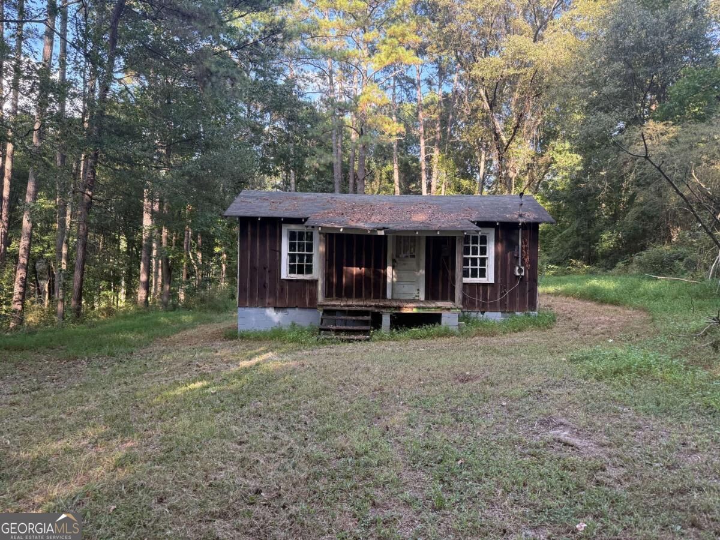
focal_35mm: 24
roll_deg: -1.7
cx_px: 360
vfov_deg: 56.8
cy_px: 270
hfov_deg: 71.6
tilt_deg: +1.2
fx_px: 499
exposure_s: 1/237
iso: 125
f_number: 1.78
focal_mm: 6.76
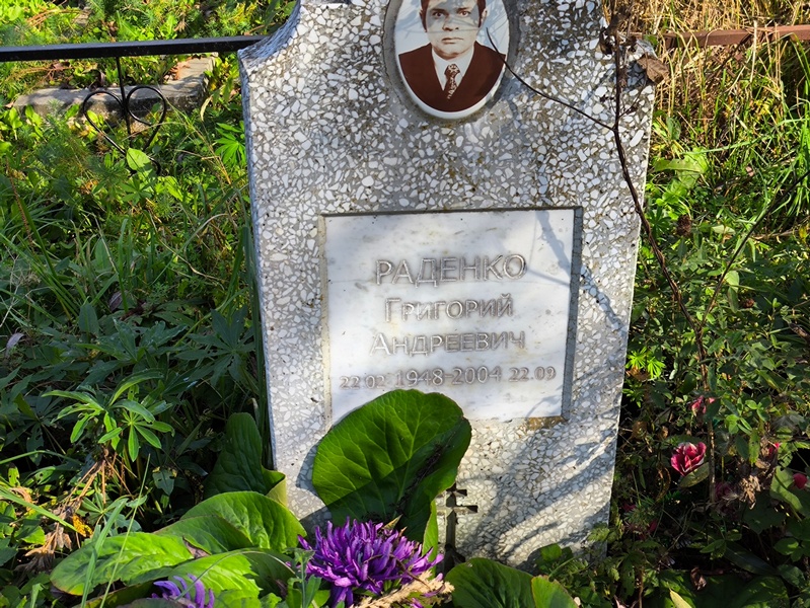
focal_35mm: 50
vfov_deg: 29.1
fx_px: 1171
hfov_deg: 38.2
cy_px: 304
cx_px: 405
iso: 50
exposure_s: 1/484
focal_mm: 4.71
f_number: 1.7
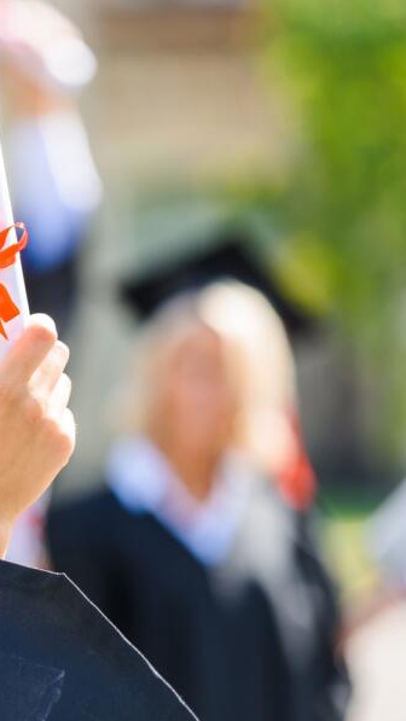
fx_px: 5644
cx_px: -315
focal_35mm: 295
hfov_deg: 4.1
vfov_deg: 7.3
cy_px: 386
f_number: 2.8
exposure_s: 1/500
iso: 100
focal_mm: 140
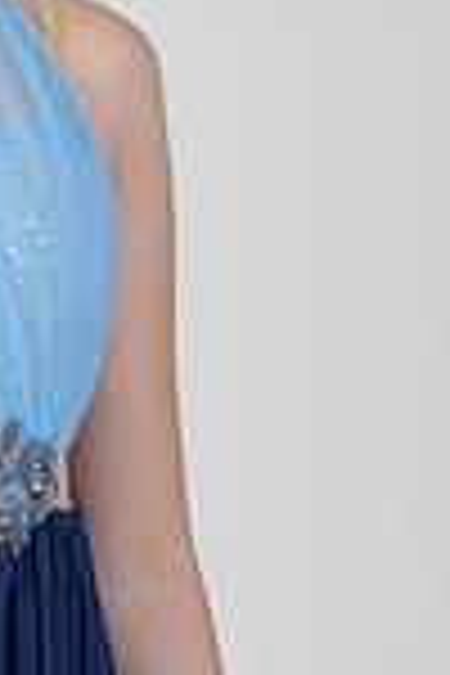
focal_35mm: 600
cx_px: -94
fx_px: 11249
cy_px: 36
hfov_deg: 2.3
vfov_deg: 3.4
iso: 400
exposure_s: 1/160
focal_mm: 200
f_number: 7.1
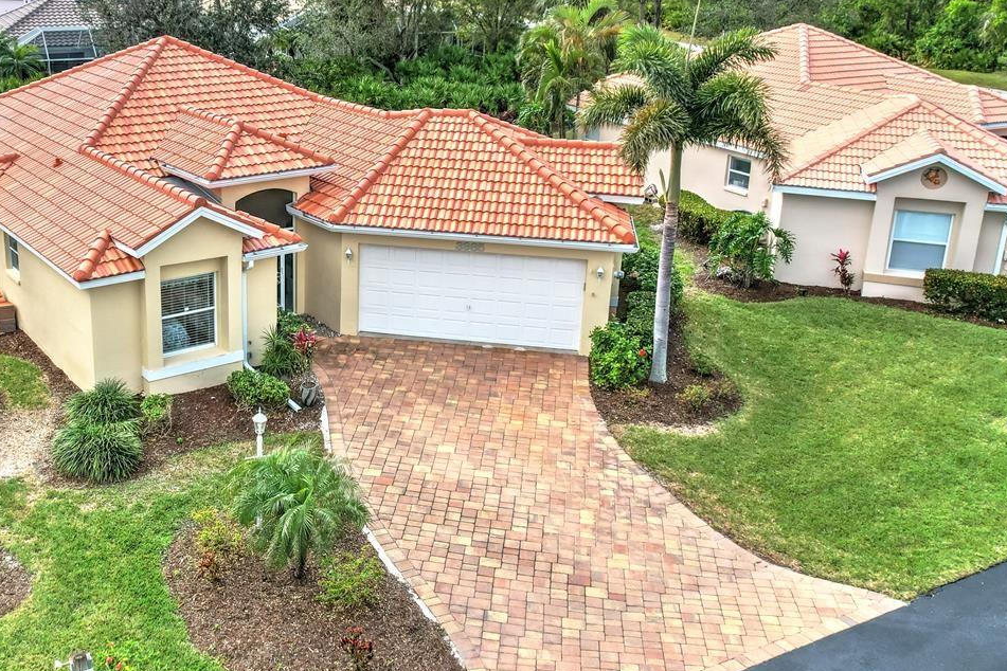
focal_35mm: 37
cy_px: 241
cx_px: 318
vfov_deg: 35.7
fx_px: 1035
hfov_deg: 50.7
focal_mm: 8.4
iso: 110
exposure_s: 1/2500
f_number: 2.8
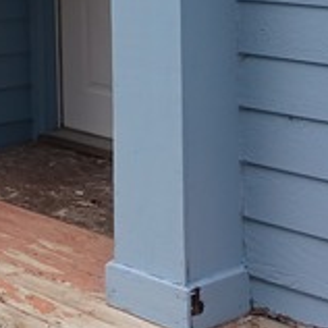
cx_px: -172
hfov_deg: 15.8
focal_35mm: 101
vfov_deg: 15.6
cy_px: -190
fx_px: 1083
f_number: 1.8
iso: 25
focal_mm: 4
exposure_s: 1/60
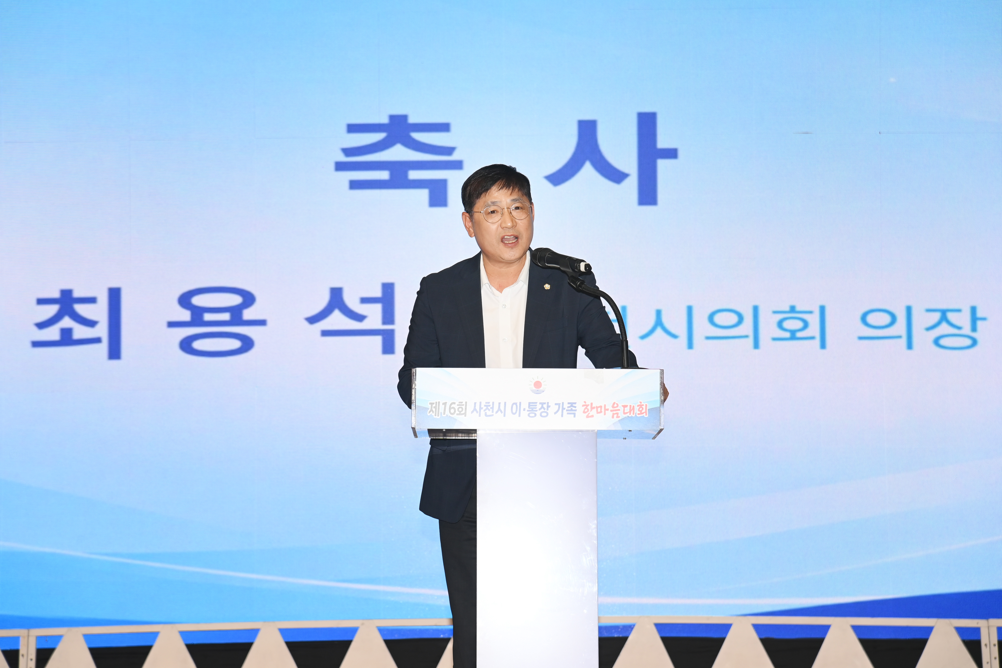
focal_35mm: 120
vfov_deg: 11.4
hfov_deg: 17.1
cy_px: 334
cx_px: 501
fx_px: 3340
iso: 320
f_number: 6.3
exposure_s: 1/250
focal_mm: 120
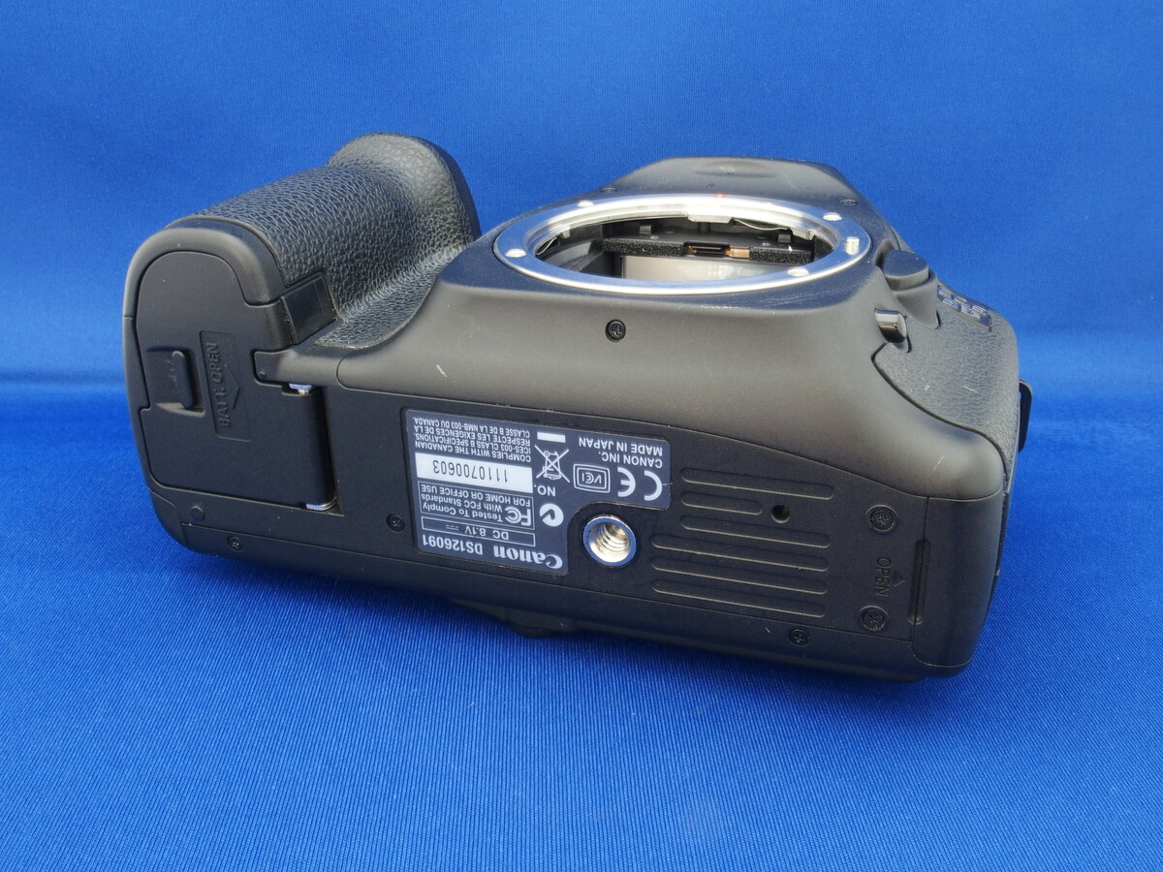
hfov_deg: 52.6
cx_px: 582
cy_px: 436
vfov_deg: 40.7
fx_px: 1176
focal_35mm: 35
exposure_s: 2.5
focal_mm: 7.4
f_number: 8
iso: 100
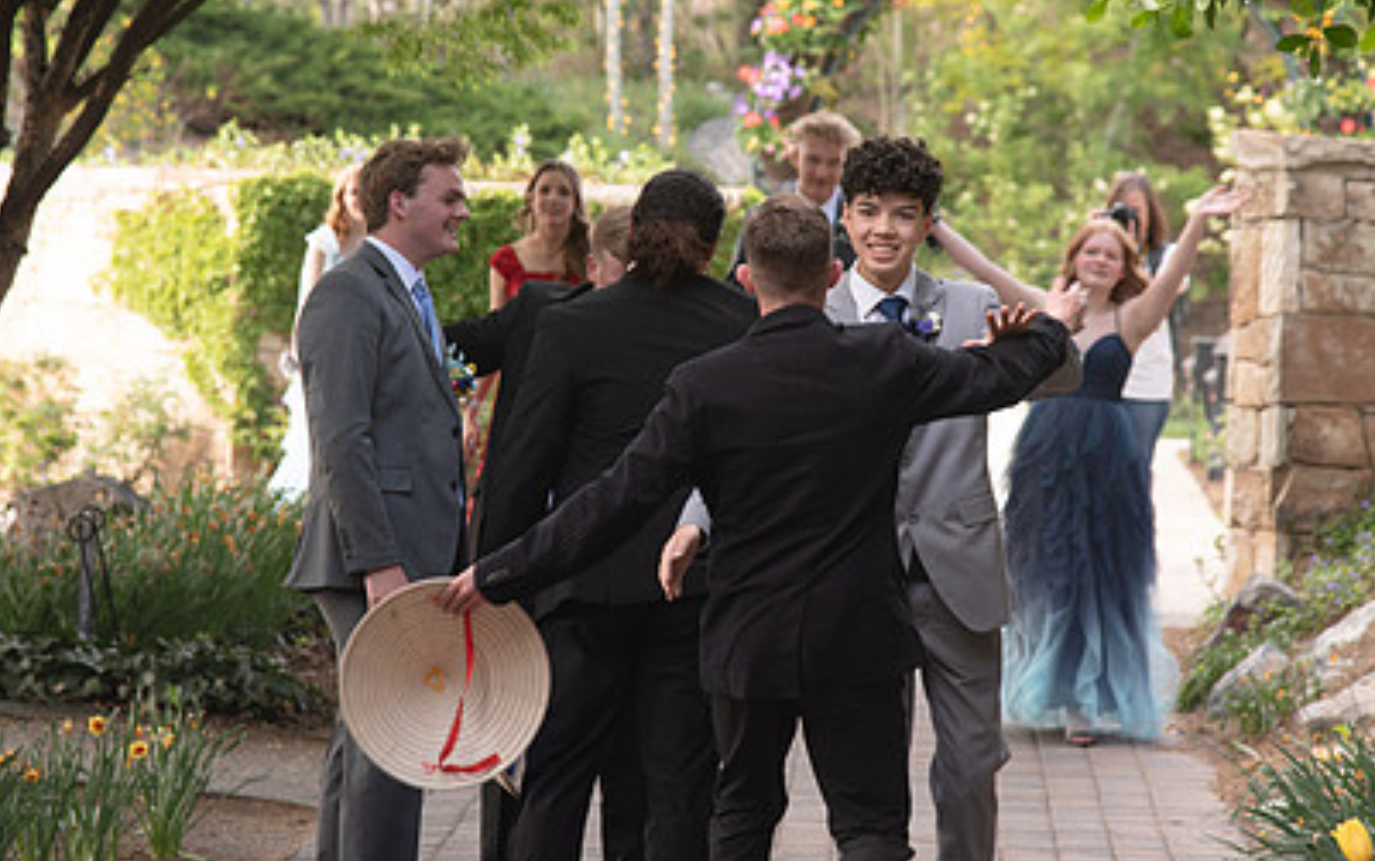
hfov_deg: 12.7
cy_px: 365
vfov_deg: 8.0
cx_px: 703
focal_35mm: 165
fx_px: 6186
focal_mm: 112
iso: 400
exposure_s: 1/125
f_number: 5
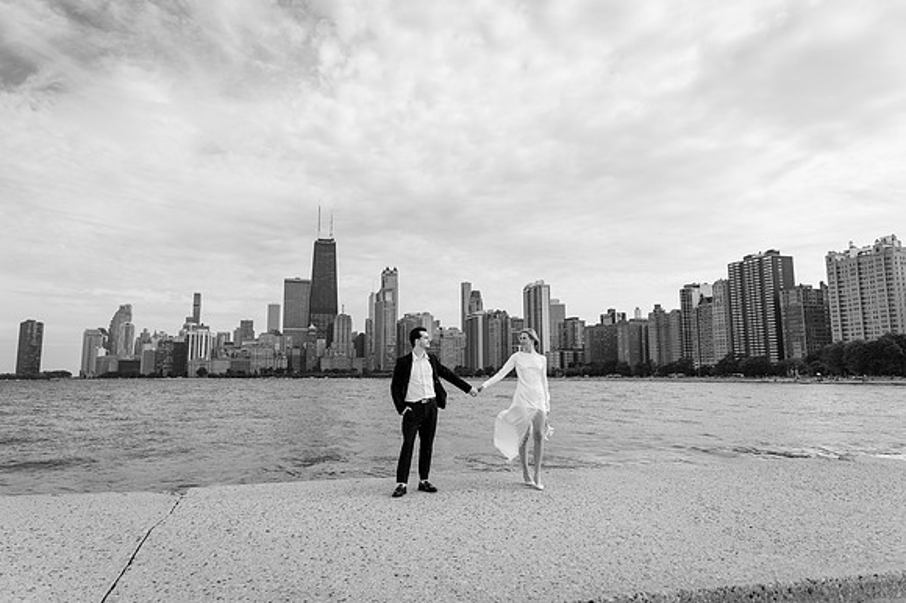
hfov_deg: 72.3
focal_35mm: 25
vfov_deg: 51.8
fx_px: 621
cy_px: 296
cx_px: 442
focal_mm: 24
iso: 100
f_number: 4.5
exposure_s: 1/640
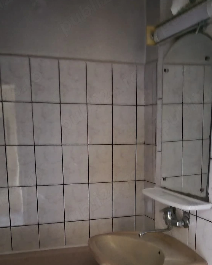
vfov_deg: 40.9
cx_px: 125
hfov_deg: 34.8
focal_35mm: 43
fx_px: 337
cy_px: 215
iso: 2500
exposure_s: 1/25.1
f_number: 1.8
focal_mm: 5.4
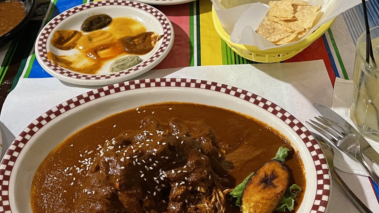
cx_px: 198
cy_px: 74
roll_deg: +2.0
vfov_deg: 25.3
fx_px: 472
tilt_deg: -42.9
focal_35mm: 47
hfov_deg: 43.7
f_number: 1.6
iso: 500
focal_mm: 5.1
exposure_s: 1/40
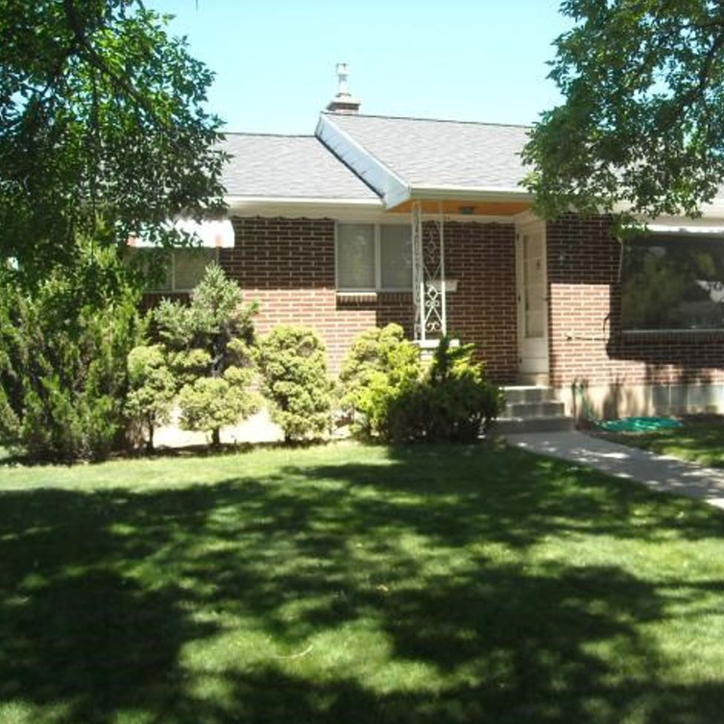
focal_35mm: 42
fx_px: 994
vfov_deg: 40.0
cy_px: 368
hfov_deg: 39.7
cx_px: 462
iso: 64
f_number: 2.8
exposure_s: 1/228
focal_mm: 5.7
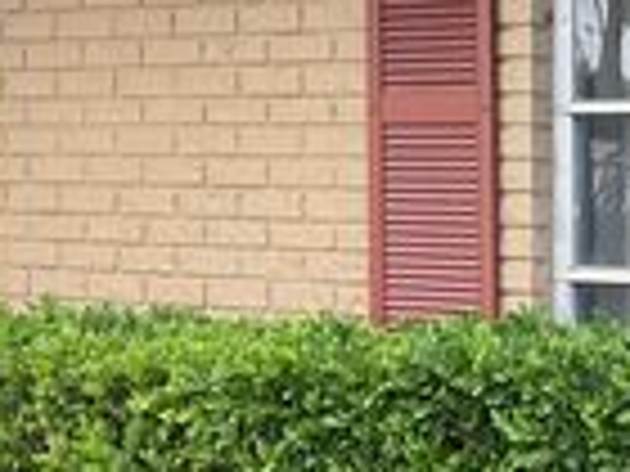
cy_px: 265
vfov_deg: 11.1
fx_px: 2421
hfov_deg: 14.8
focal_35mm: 133
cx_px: 482
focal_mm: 3
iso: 32
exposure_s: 1/122
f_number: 1.8
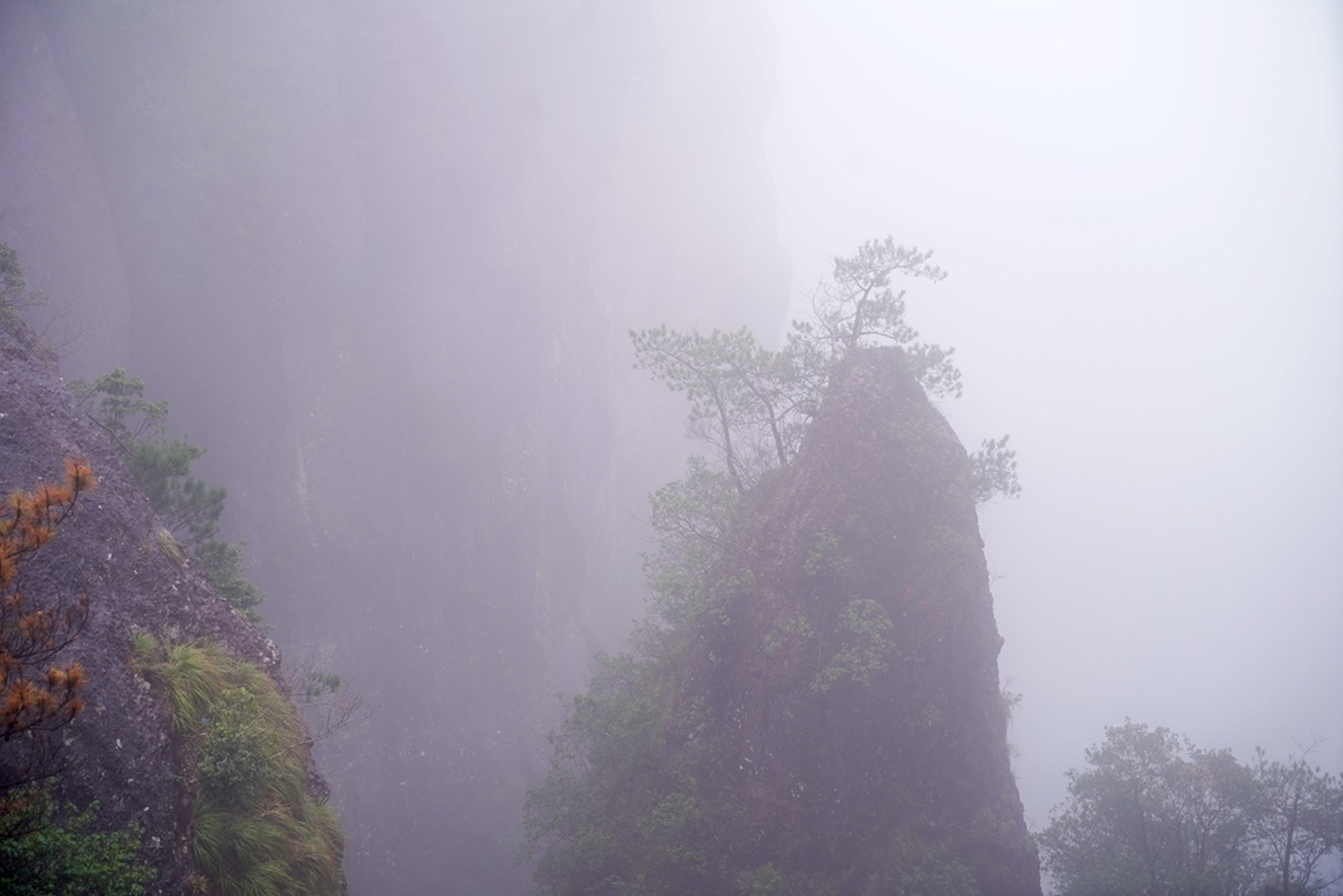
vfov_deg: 19.5
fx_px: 2612
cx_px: 672
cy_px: 448
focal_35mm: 70
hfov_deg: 28.8
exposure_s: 1/100
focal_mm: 70
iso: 320
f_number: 5.6
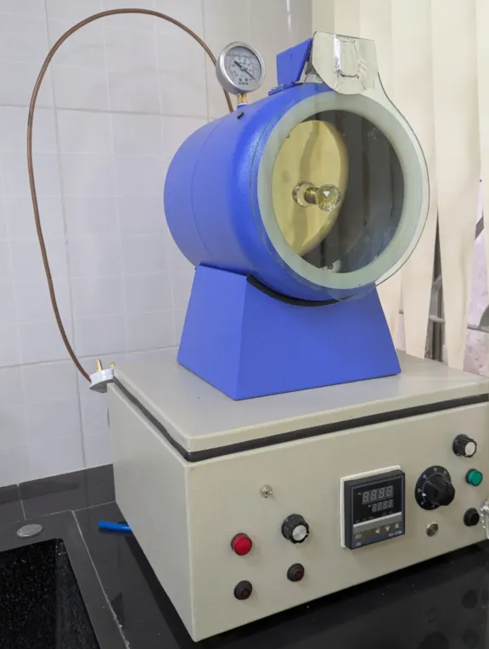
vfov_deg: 56.7
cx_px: 313
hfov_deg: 43.8
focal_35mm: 32
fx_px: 601
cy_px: 319
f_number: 1.85
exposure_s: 1/29.2
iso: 56
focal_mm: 6.81
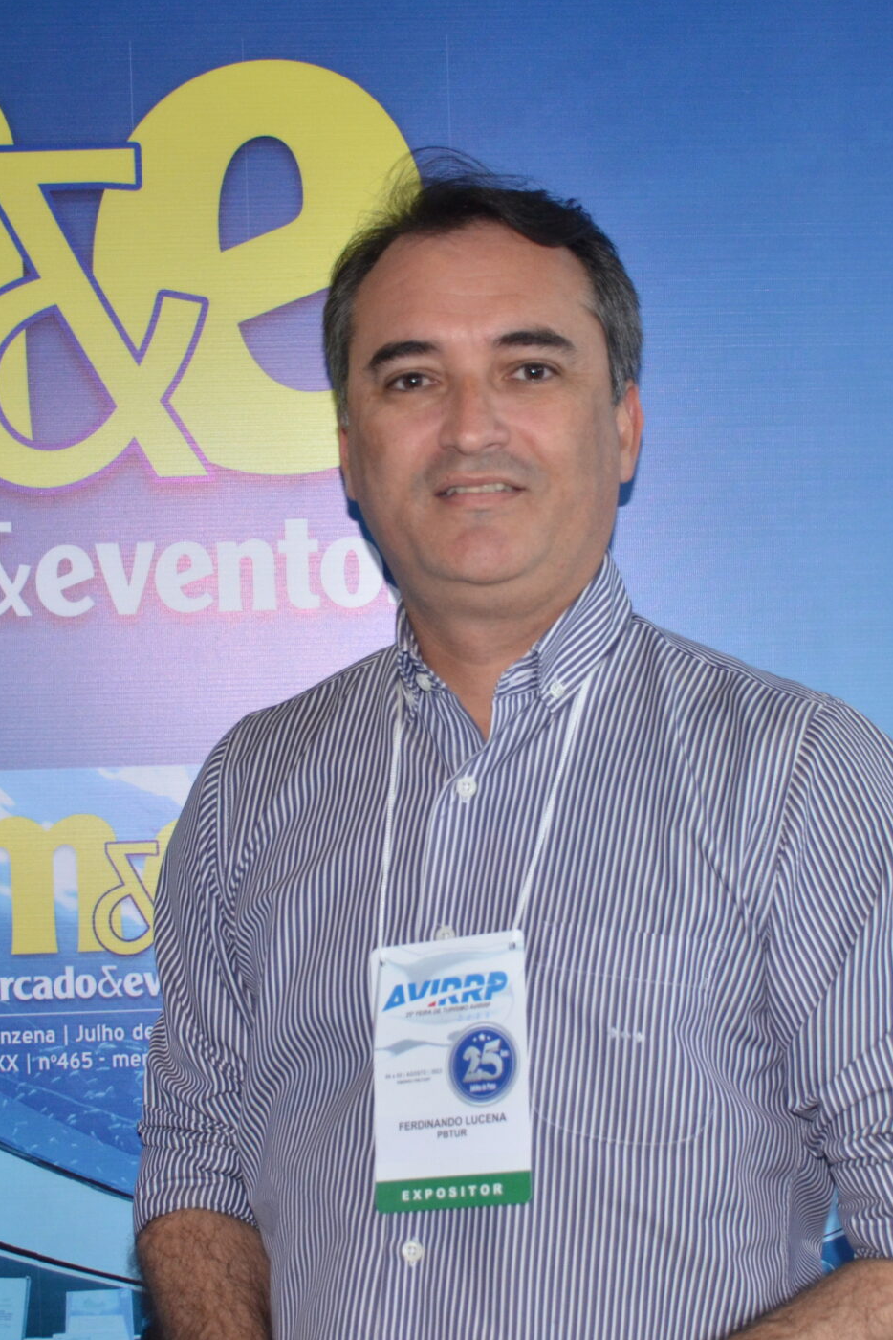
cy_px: 752
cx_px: 379
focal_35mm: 63
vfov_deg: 31.9
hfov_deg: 21.6
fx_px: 2341
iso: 800
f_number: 3.8
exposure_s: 1/60
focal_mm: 23
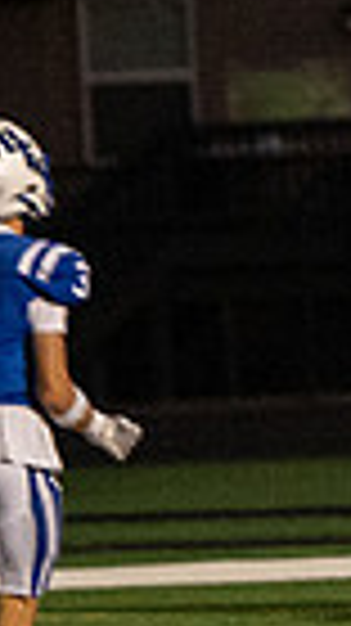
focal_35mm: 764
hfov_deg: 1.6
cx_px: 1422
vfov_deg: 2.8
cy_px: 315
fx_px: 12664
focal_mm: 99
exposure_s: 1/1250
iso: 2500
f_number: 2.8
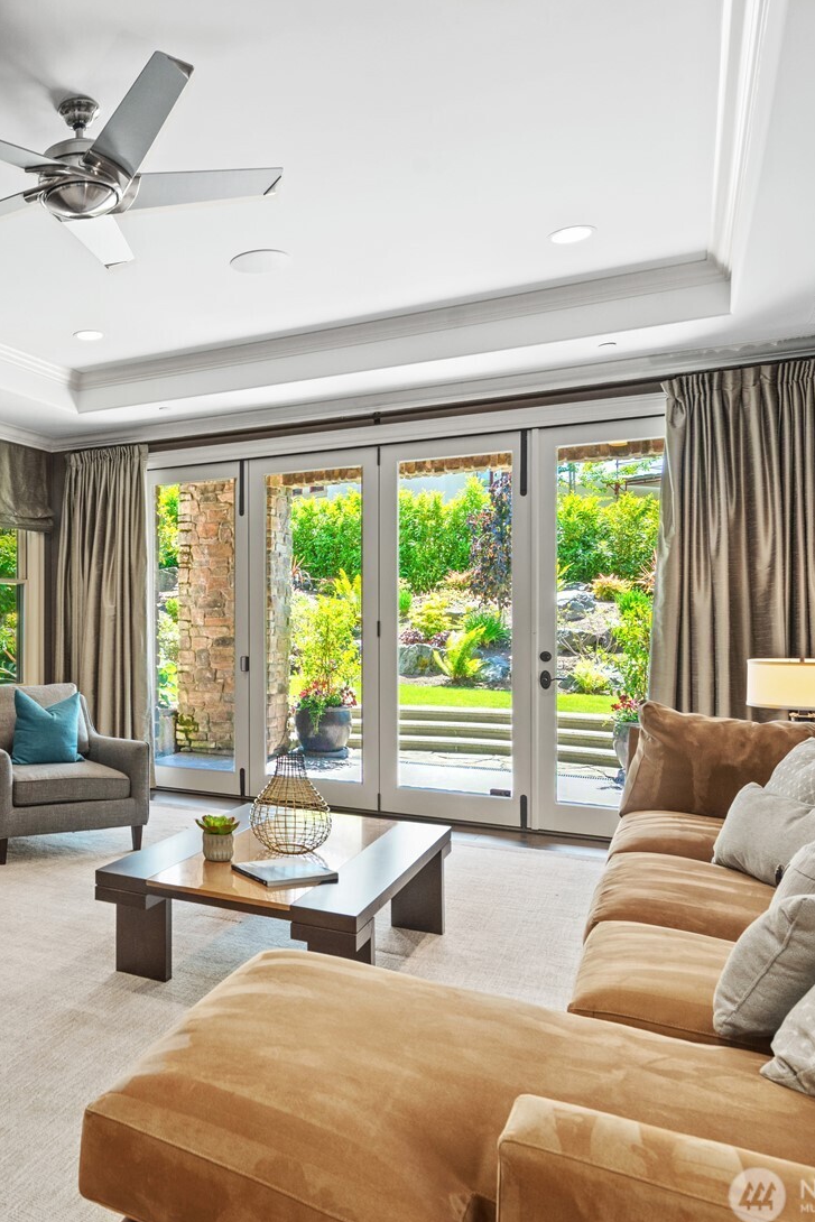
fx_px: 950
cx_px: 52
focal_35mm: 28
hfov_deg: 41.9
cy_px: 605
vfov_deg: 65.5
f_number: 7.1
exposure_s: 1/4
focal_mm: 18
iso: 400
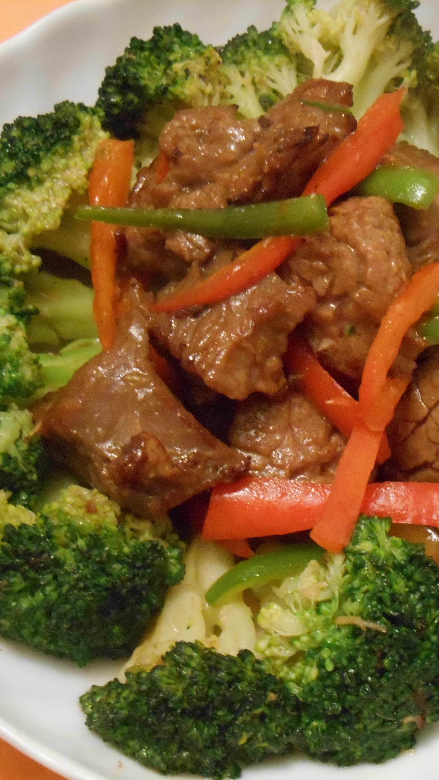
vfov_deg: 31.4
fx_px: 1386
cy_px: 389
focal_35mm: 67
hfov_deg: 17.9
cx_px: 341
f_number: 4
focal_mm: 8.3
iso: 800
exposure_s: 1/10
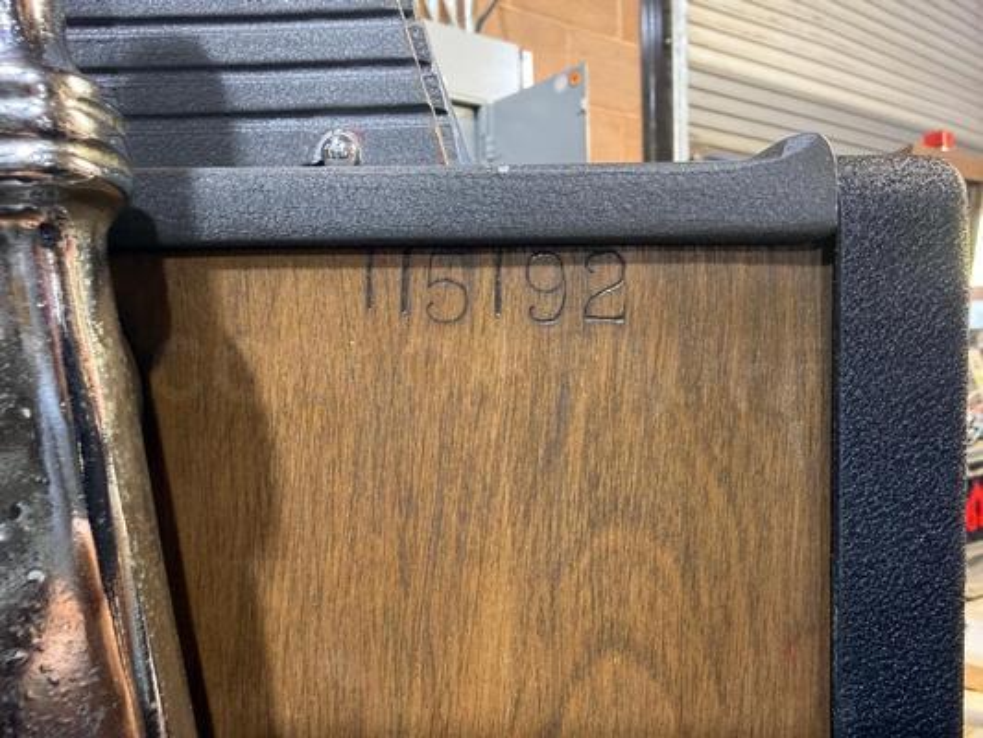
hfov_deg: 71.6
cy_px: 369
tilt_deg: -2.3
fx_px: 682
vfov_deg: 56.8
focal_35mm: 24
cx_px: 492
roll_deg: +1.3
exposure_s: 1/60
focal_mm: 2.22
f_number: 2.2
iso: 500
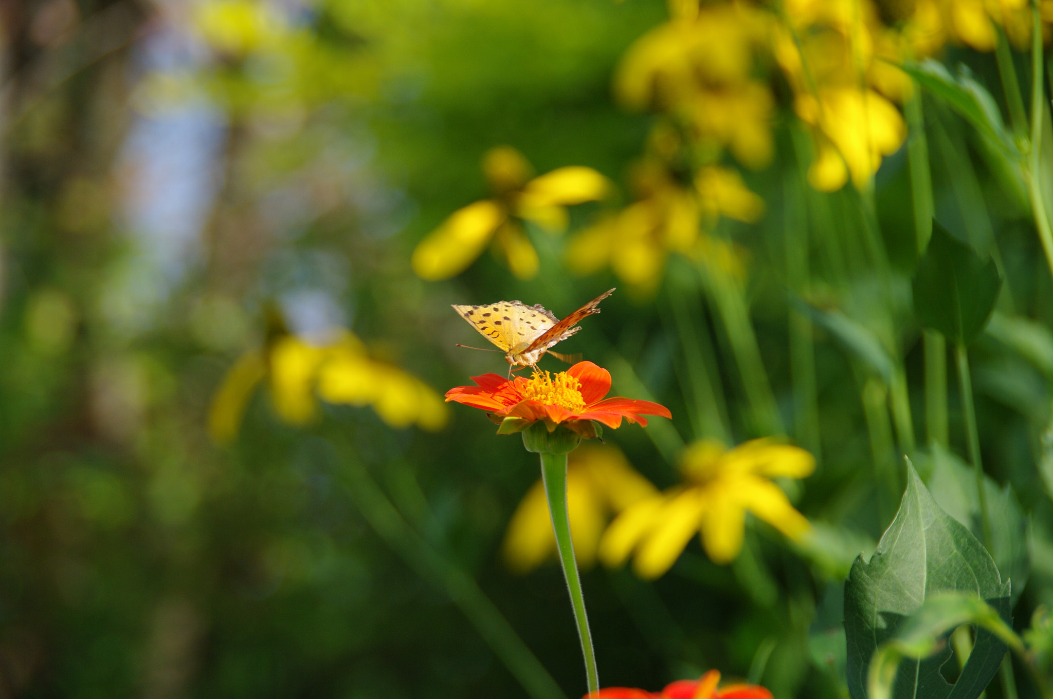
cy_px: 350
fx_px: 6793
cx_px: 526
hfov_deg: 8.9
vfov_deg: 5.9
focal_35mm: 232
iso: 200
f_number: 5.6
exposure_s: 1/350
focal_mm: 155
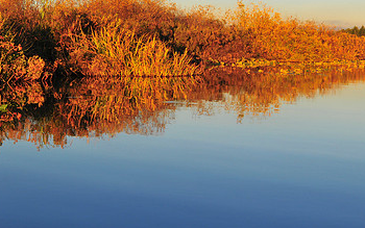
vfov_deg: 21.7
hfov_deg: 34.5
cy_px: 42
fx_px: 587
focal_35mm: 59
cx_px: 196
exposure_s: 1/125
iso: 200
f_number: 6.3
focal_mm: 35
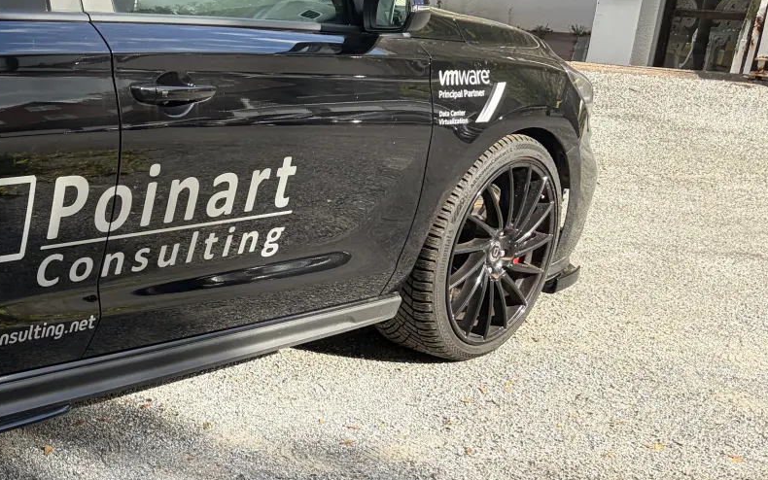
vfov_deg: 19.4
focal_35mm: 67
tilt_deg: -22.2
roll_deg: +1.1
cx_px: -155
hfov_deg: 27.0
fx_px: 1403
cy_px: 330
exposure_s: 1/764
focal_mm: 5.96
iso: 64
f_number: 1.6
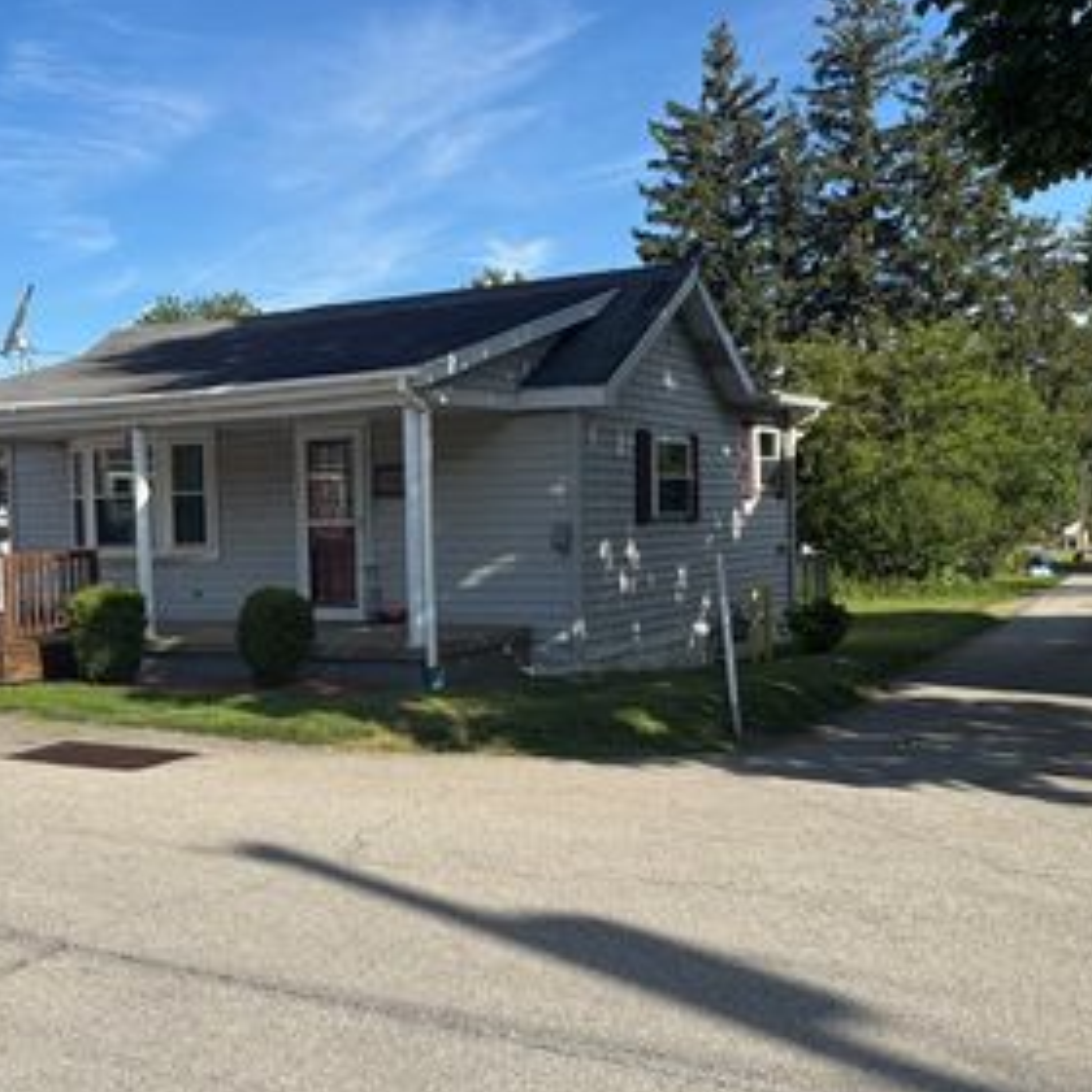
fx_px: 1463
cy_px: 583
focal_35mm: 41
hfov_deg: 40.0
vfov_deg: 40.9
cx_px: 304
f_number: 1.6
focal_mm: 5.96
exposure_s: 1/3106
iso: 50
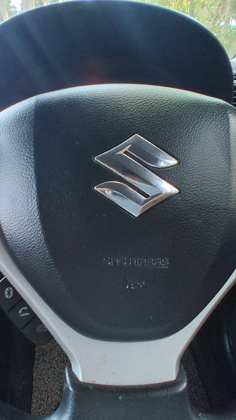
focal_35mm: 25
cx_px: 77
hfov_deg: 45.2
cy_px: 211
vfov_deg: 74.1
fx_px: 278
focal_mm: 1.4
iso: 500
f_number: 2.2
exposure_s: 1/33
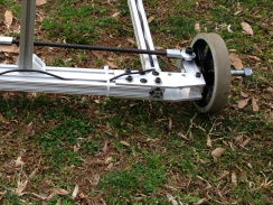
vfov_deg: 18.5
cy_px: 38
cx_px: 6
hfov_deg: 23.7
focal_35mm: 79
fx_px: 623
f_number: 2.4
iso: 50
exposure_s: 1/120
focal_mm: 4.12
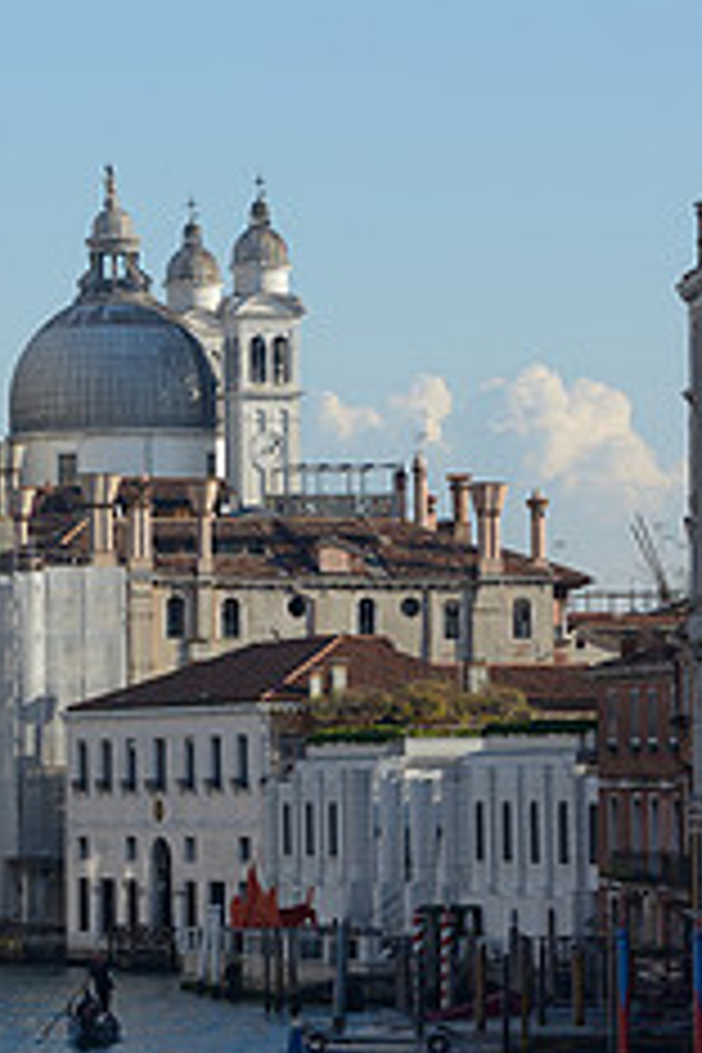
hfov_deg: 6.0
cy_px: 572
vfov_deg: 9.2
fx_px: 6551
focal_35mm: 224
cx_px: -518
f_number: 7.1
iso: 100
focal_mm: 90
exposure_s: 1/250
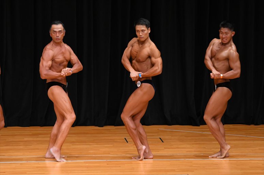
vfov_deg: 5.4
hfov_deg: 8.1
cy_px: 88
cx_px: 132
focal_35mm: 255
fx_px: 1869
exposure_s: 1/400
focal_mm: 170
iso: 3200
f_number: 5.6
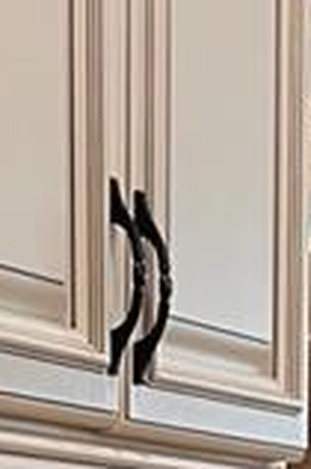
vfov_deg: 9.3
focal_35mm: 206
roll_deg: +0.9
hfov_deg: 6.7
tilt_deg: -8.4
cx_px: 113
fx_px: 2675
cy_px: 974
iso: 100
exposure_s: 1/60
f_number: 1.6
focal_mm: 5.1
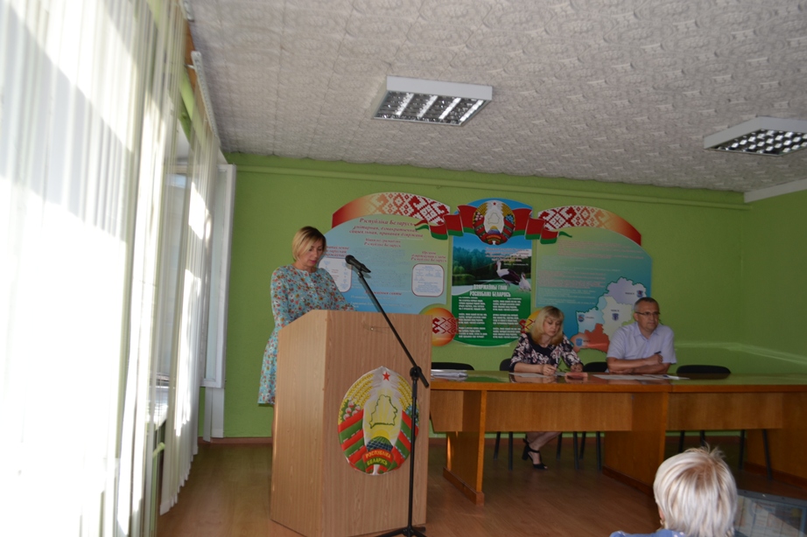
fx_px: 739
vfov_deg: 39.9
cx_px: 404
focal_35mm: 33
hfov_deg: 57.2
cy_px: 268
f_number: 4.5
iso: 100
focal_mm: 22
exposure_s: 1/200
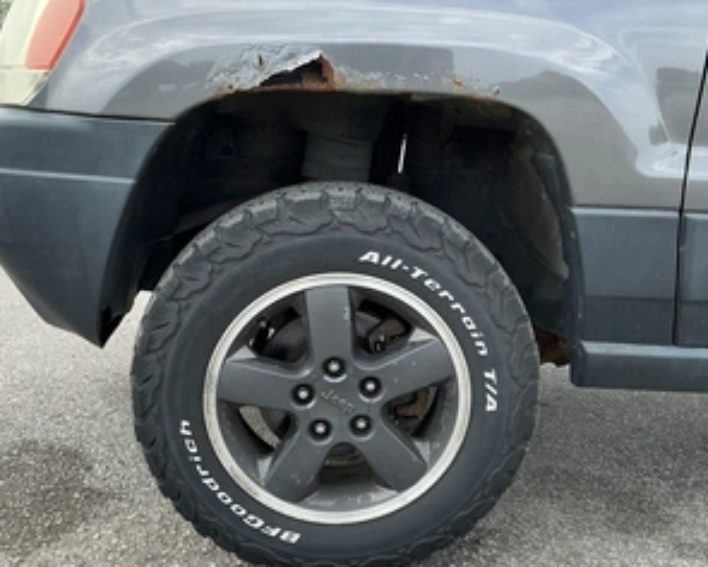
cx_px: 348
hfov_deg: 49.1
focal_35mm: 37
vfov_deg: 39.9
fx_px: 775
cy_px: 353
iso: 25
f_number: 1.8
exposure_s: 1/333
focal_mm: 3
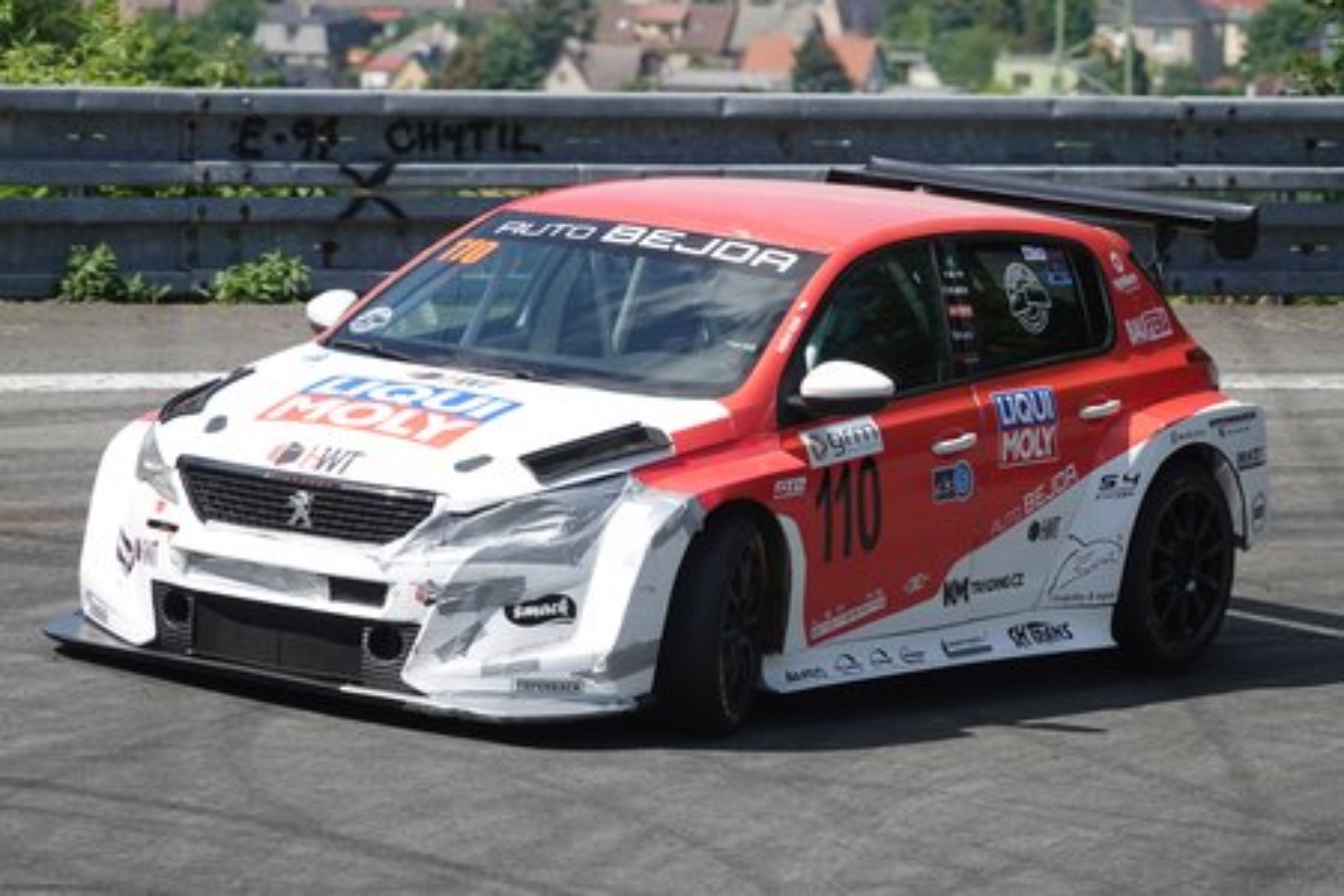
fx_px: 11946
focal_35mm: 320
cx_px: 672
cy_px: 448
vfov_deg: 4.3
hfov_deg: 6.4
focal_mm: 117.29
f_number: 4
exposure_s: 1/800
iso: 100
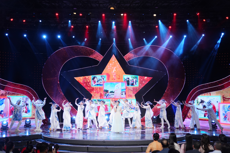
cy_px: 76
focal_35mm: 44
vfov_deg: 30.5
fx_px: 281
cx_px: 115
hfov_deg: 44.5
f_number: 2.8
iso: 1000
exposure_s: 1/160
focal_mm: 44
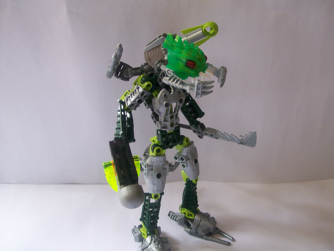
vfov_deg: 39.7
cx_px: 167
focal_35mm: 36
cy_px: 126
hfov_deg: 51.4
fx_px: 347
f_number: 2.7
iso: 80
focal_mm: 6
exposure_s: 1/71.2
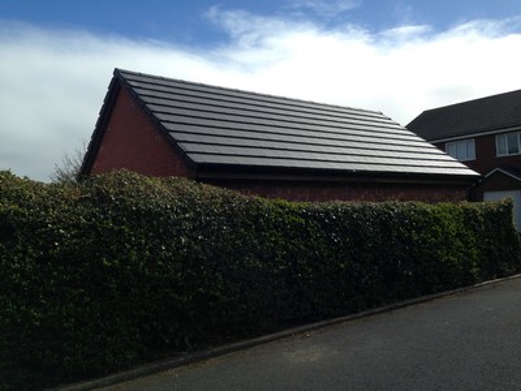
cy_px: 196
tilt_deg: +1.5
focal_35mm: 33
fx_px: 497
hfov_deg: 55.4
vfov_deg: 42.9
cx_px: 260
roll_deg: +0.1
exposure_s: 1/2463
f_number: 2.4
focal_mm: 4.12
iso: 50
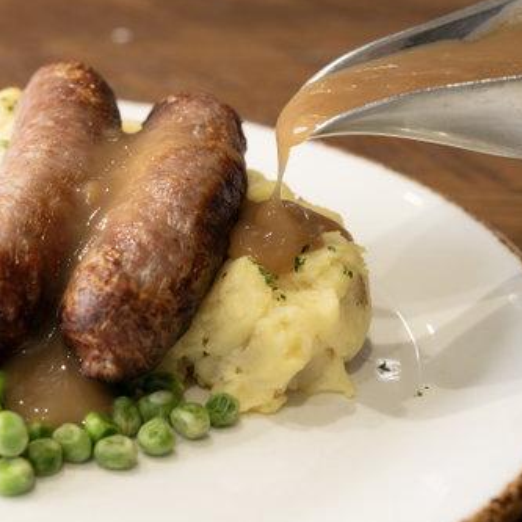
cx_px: 45
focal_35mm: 81
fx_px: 1382
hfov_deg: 20.9
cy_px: 219
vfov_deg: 21.4
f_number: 5.6
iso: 400
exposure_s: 1/80
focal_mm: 49
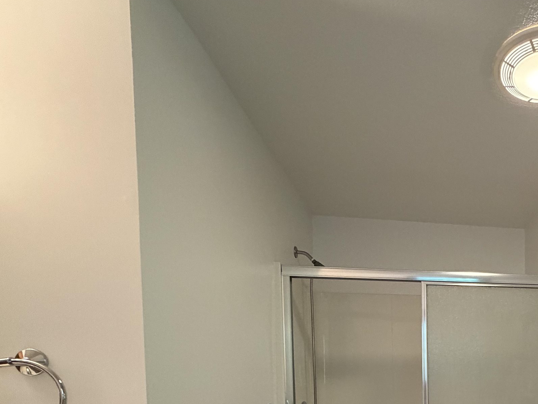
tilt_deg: -2.7
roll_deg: +0.7
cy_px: 380
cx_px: 503
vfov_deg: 45.4
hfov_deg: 55.0
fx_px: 420
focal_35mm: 27
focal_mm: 2.22
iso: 500
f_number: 2.2
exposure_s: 1/60
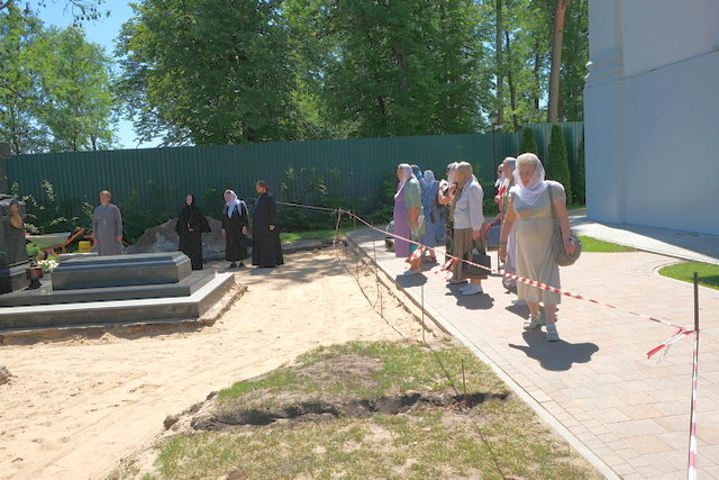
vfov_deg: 42.3
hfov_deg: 60.3
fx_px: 619
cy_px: 240
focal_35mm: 31
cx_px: 360
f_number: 8
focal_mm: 20.5
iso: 400
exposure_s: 1/550
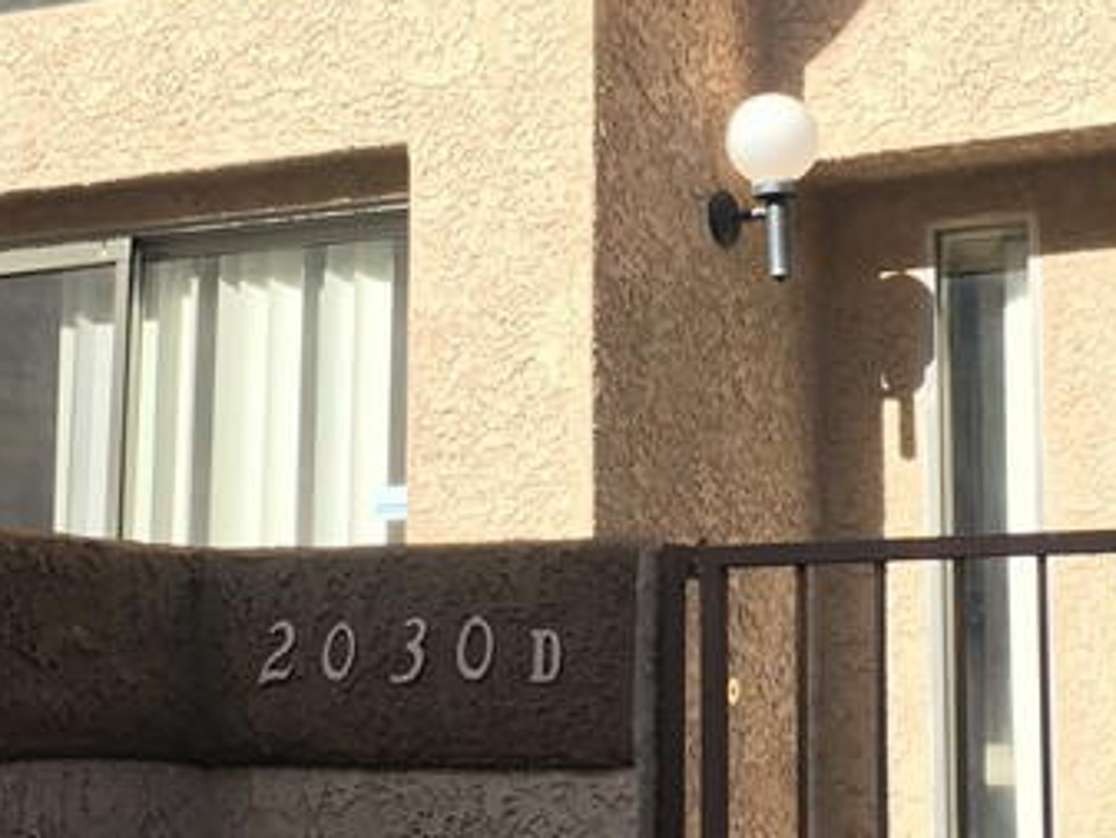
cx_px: 619
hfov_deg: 22.2
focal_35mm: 88
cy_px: 229
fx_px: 2838
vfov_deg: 16.7
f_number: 2.2
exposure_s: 1/516
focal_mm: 4.15
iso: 25
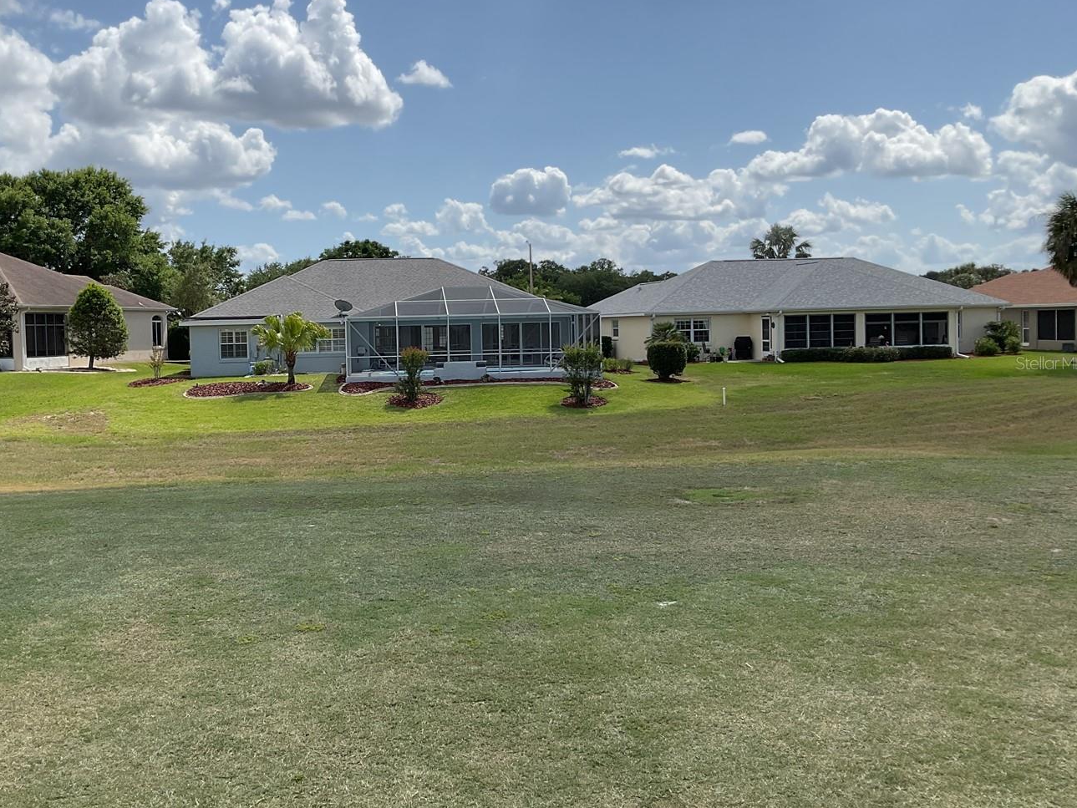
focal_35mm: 36
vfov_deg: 39.6
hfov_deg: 51.0
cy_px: 363
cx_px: 426
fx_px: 1120
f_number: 1.8
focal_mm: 3
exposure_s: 1/3534
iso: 16
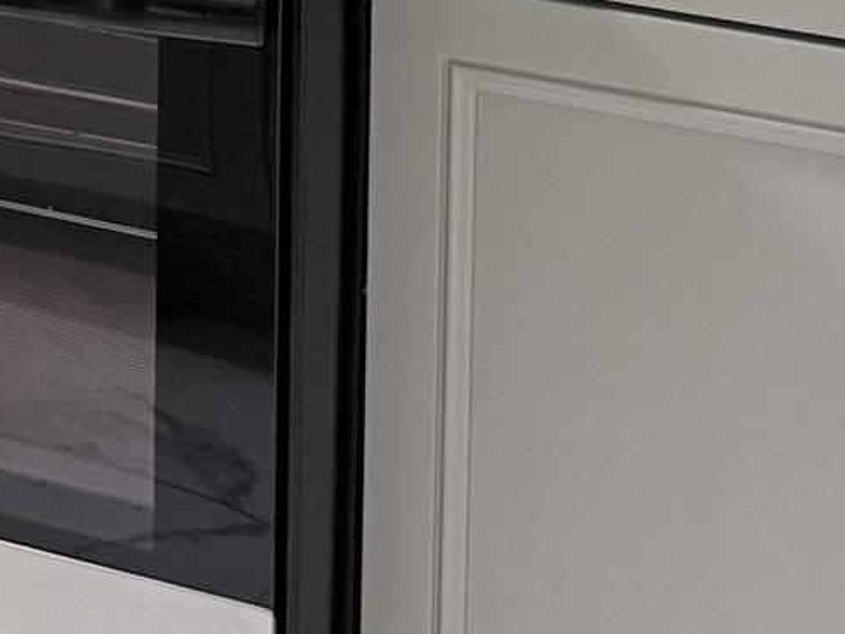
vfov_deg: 9.1
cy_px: -722
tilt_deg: -6.8
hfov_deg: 12.6
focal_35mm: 151
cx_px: -286
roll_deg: -0.3
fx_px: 3686
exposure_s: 1/60
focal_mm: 6.76
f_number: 1.78
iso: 160
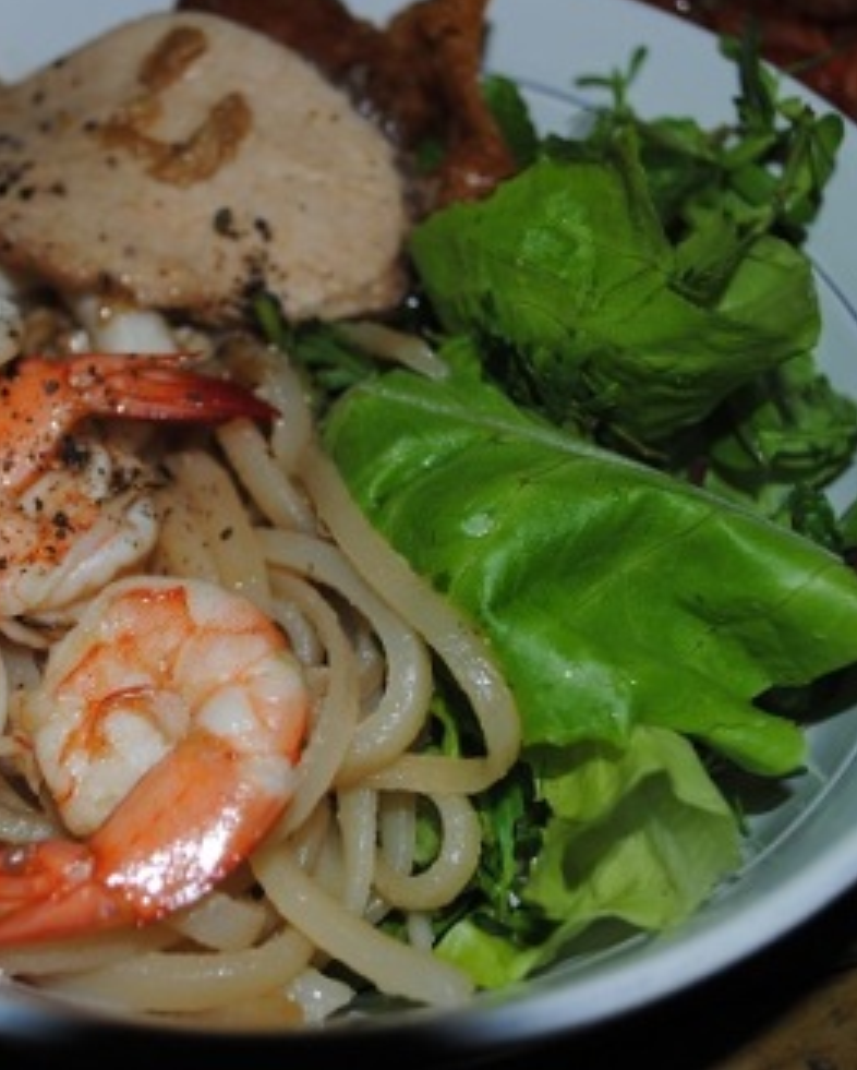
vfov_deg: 33.6
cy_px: 527
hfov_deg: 26.9
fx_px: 1774
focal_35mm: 56
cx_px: 236
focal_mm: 26
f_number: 4.2
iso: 140
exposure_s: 1/200
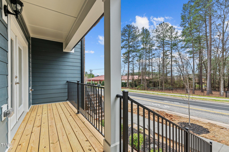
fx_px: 95
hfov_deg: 100.4
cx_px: 114
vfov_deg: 77.2
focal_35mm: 15
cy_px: 76
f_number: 7.1
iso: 400
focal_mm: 15
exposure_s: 1/160
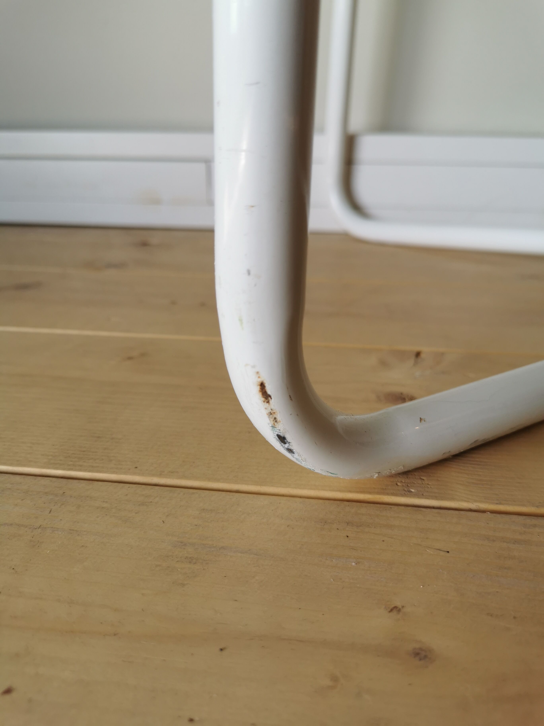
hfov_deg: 51.4
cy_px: 363
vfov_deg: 65.3
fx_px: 566
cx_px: 272
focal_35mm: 27
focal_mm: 5.58
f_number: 1.8
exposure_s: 1/388
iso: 50
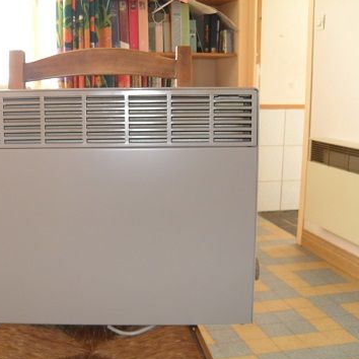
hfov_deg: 39.7
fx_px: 493
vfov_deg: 40.0
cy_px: 182
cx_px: 132
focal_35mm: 42
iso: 200
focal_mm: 6.2
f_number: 2.8
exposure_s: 1/45
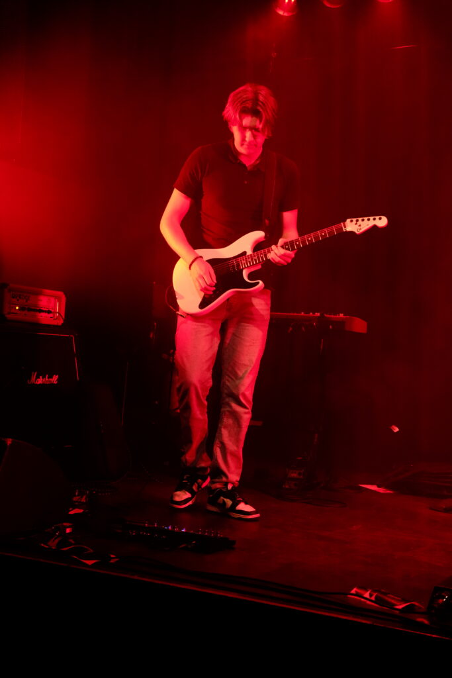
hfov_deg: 29.3
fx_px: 866
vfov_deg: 42.7
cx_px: 226
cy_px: 339
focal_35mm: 46
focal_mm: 30.9
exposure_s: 1/100
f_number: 2.8
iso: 4000
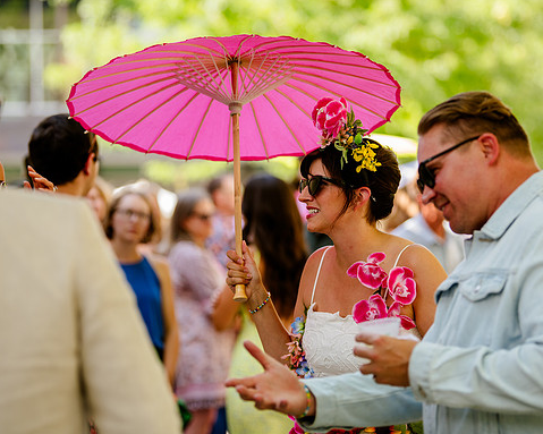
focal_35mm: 151
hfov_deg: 12.8
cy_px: 195
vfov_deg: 10.2
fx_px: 2426
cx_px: 290
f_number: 2.8
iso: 200
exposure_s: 1/250
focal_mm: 120
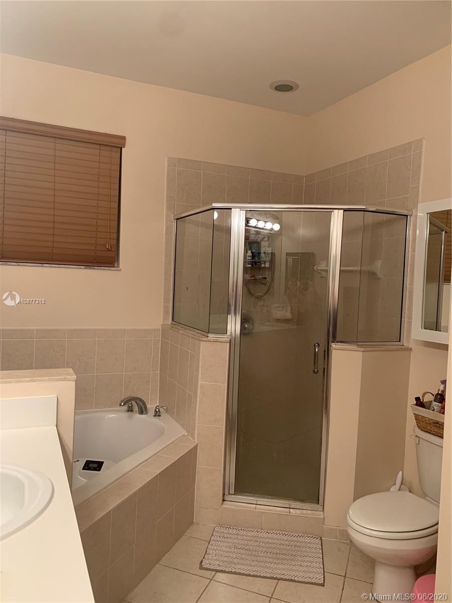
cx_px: 226
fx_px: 453
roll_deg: -2.6
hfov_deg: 53.1
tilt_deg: -1.9
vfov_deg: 67.3
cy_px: 302
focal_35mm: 26
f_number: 1.8
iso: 125
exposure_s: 1/60
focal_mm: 4.25
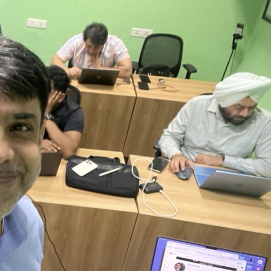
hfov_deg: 37.3
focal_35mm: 41
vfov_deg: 40.8
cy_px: 161
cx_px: 11
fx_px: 363
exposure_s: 1/33
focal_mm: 2.71
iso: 320
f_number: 2.2
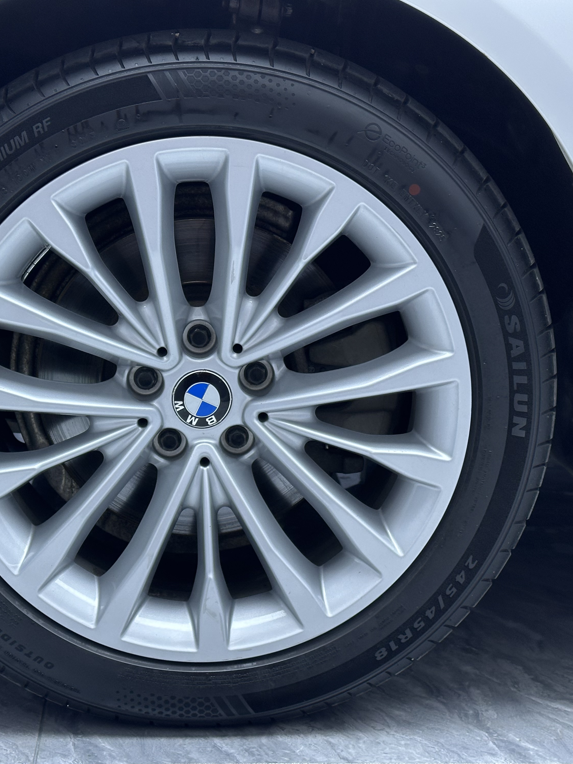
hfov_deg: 22.5
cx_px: 212
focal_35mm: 65
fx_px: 1434
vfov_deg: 29.8
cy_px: 379
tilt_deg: -12.6
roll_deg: -0.1
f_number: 1.78
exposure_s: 1/50
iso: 100
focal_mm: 6.86
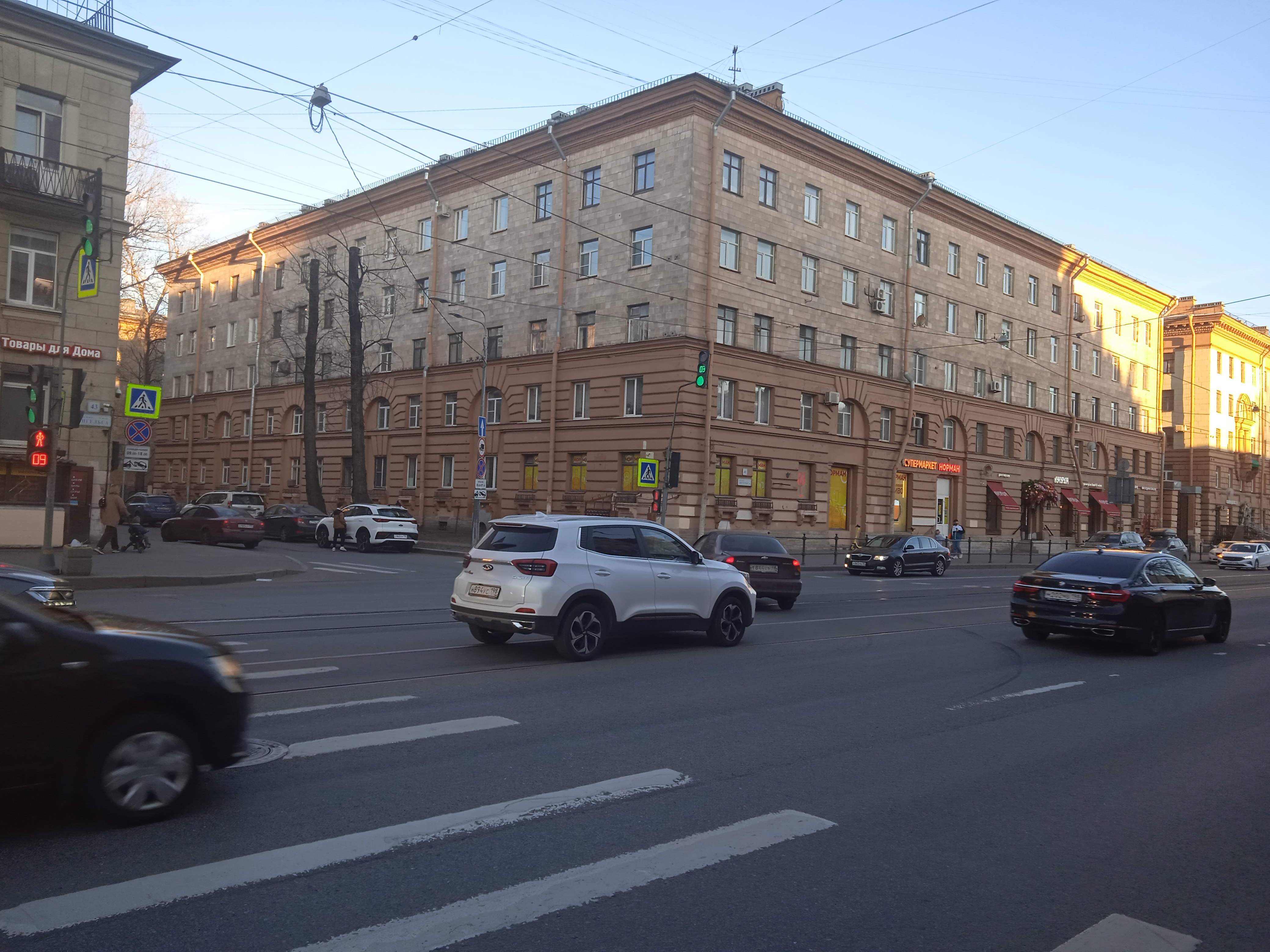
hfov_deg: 63.4
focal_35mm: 28
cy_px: 476
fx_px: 1027
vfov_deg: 49.7
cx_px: 635
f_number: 2.2
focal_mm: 3.43
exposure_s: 1/149
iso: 100
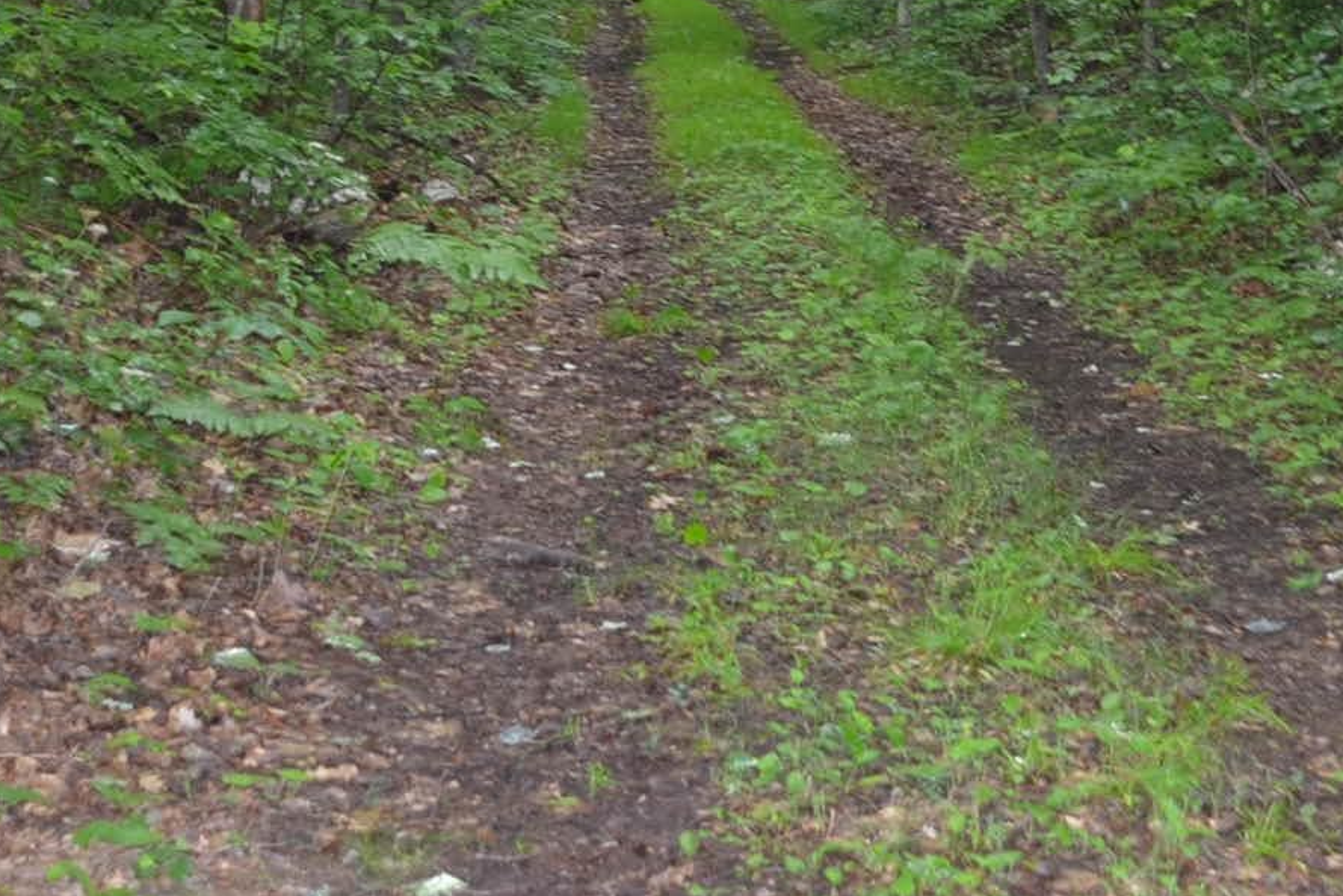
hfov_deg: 24.3
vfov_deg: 16.3
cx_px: 911
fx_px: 3097
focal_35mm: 83
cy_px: 104
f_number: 2.8
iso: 400
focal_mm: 20
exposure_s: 1/100
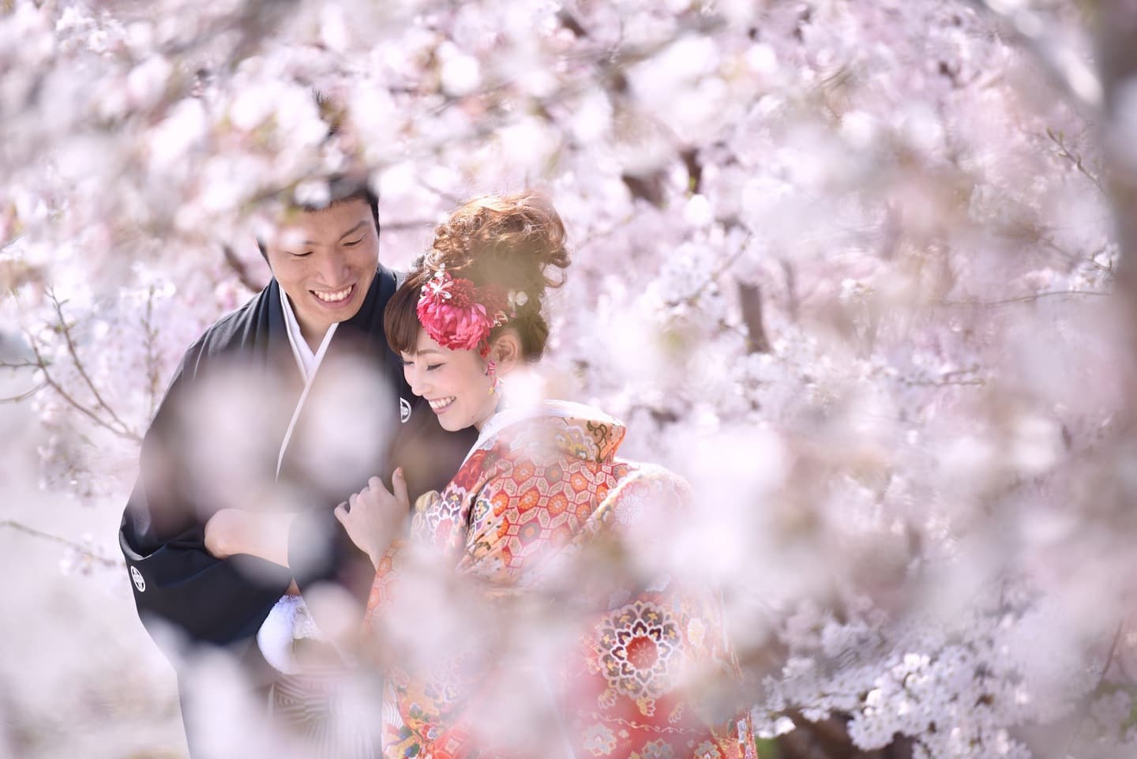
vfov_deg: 6.9
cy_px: 380
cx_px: 568
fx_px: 6318
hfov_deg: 10.3
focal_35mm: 200
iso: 1000
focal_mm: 200
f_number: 4
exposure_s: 1/4000
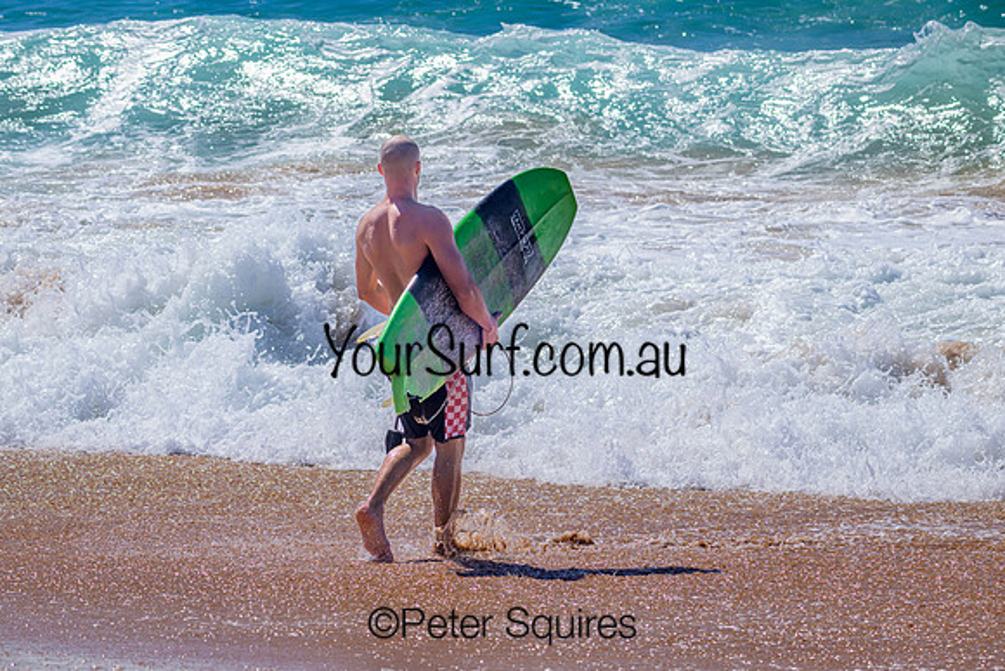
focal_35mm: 200
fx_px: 5584
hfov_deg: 10.3
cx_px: 502
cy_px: 336
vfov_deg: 6.9
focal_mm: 200
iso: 900
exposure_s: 1/2000
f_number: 11
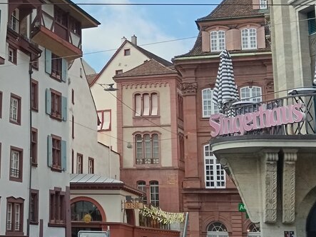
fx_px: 712
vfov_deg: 18.8
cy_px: 65
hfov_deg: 24.3
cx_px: 34
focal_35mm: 78
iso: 100
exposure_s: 1/521
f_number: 1.9
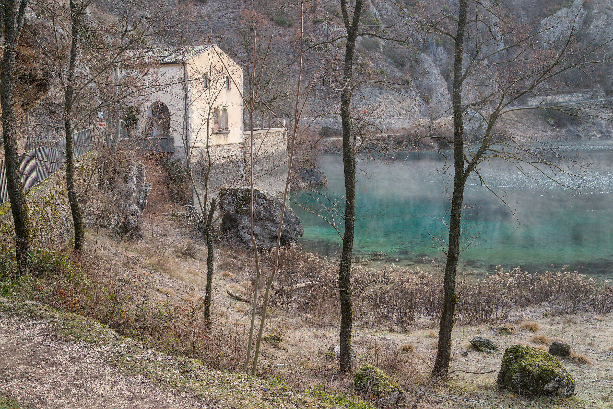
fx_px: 749
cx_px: 306
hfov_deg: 44.5
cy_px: 204
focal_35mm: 44
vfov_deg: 30.5
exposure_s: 1/60
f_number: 13
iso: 1600
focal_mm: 44
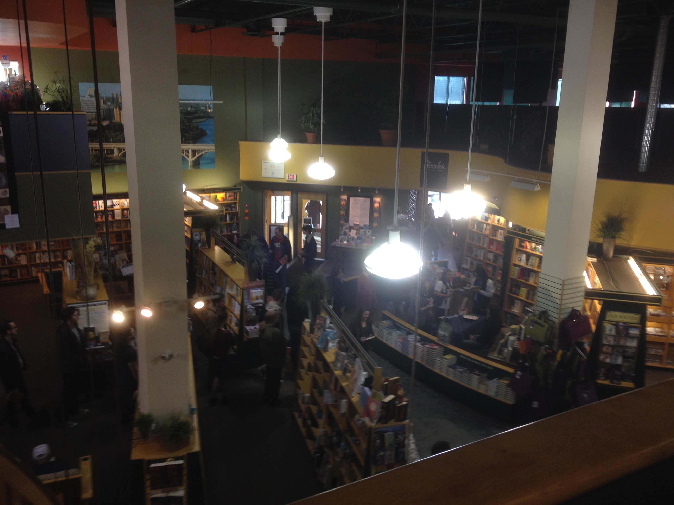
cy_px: 252
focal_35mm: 35
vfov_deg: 40.7
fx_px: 681
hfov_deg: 52.6
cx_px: 337
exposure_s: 1/60
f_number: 2.4
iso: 64
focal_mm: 4.28
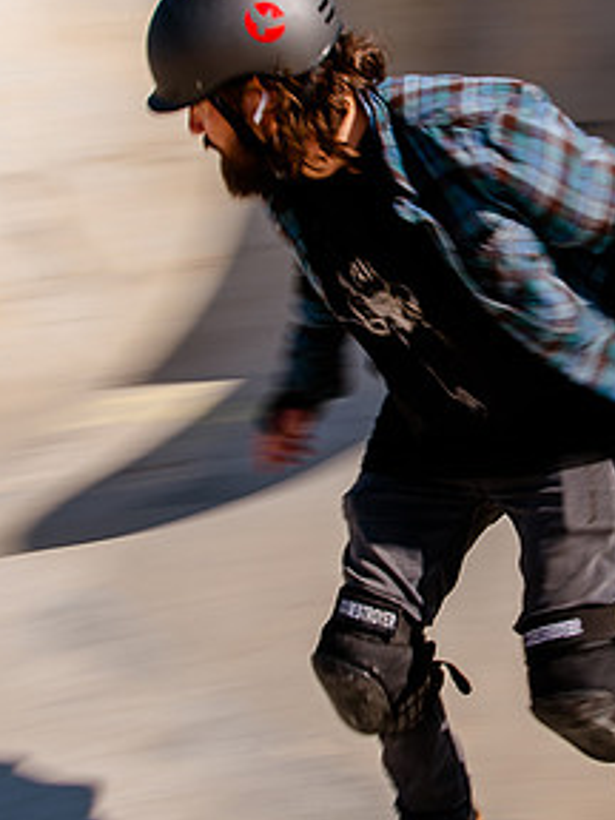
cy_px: 347
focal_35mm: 60
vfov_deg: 32.1
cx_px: 495
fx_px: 1421
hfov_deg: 24.0
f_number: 18
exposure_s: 1/40
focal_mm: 31
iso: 200
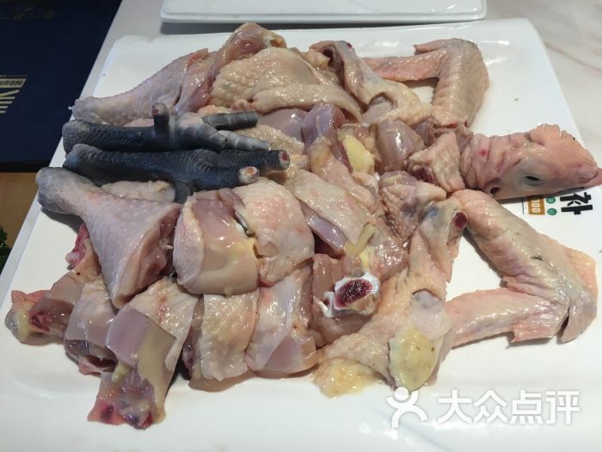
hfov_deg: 61.7
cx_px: 301
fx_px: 504
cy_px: 226
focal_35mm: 29
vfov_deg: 48.2
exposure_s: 1/33
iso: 25
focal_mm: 4.15
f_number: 2.2
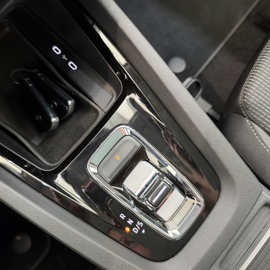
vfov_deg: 55.6
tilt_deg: -75.4
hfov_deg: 55.5
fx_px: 256
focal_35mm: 29
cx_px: 119
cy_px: 136
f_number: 1.48
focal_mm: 6.93
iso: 500
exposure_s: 1/33
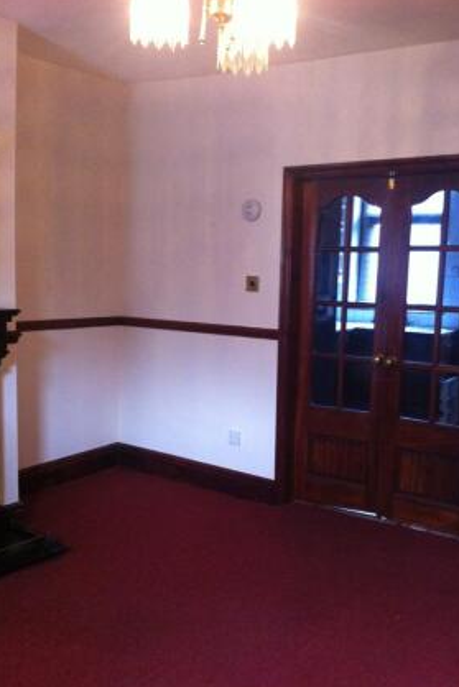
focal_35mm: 38
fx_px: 726
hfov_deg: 35.0
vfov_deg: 50.7
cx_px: 260
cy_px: 351
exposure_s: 1/15
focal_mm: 3.85
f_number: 2.8
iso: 400
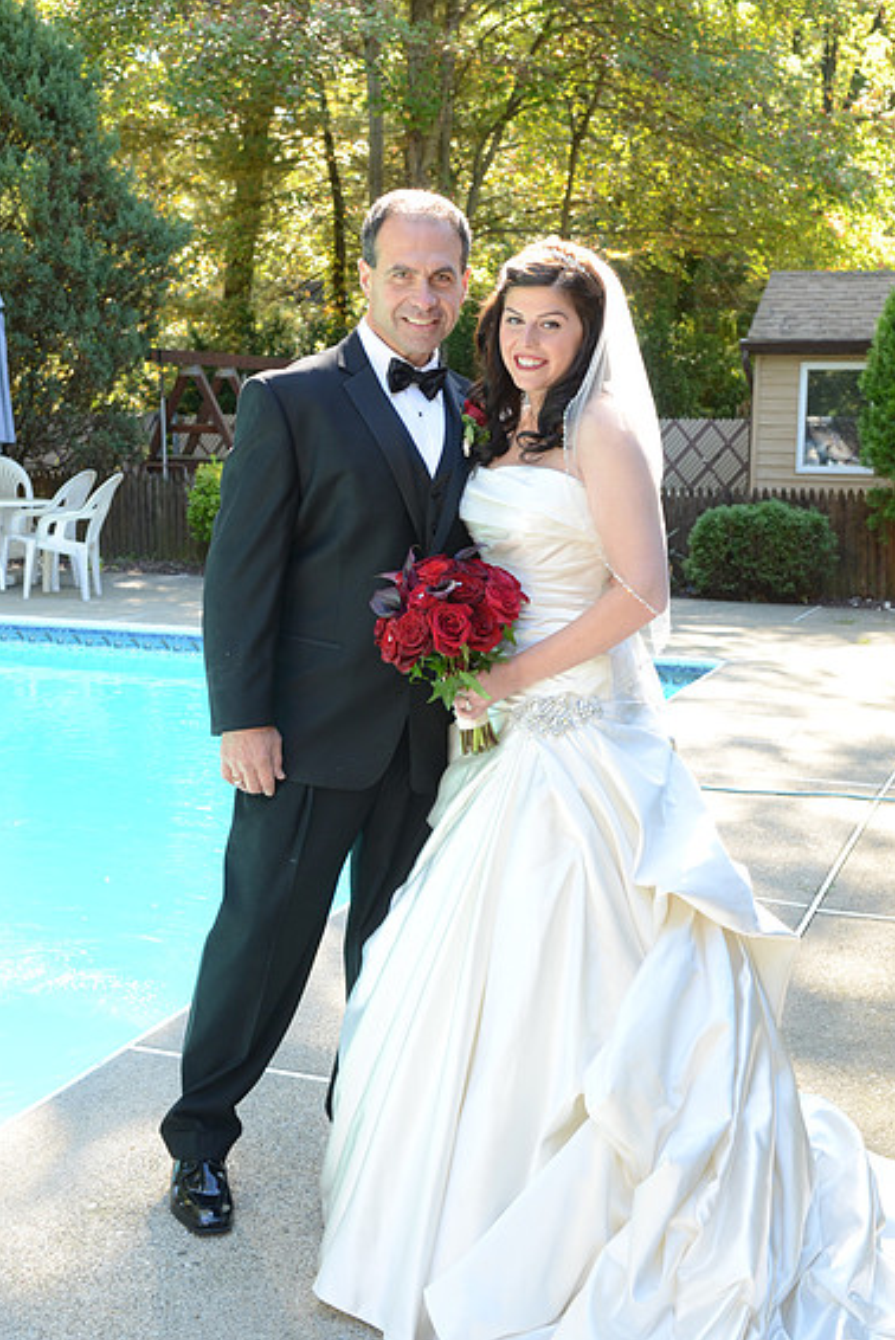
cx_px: 450
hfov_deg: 28.4
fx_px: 1769
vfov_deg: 41.5
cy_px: 682
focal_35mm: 48
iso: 500
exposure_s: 1/100
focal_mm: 31
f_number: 5.6
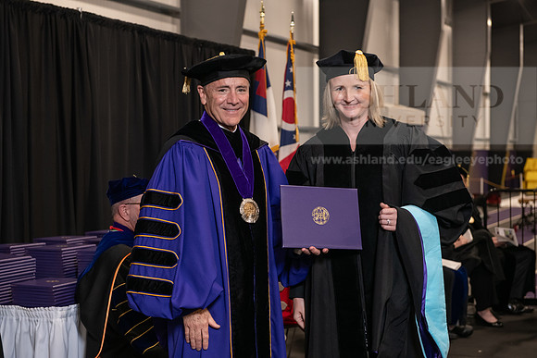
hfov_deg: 28.8
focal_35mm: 70
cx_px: 268
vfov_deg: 19.5
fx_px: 1044
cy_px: 179
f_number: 5
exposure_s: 1/125
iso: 2000
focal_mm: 70
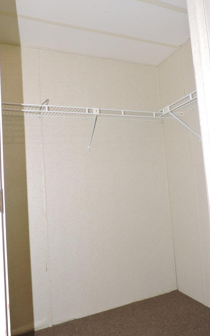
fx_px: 238
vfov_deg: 70.4
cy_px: 169
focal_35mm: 26
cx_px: 108
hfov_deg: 47.6
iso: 200
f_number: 3
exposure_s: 1/30
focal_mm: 4.3
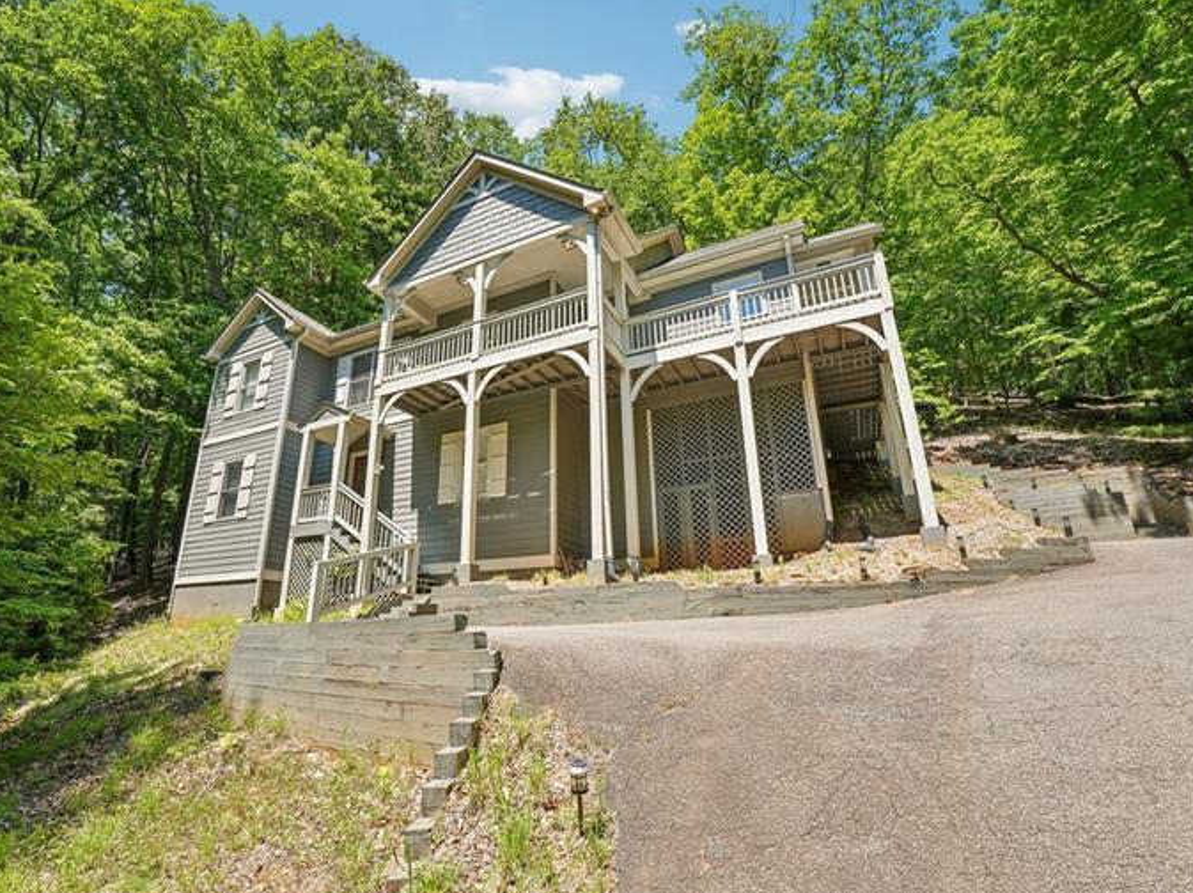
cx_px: 558
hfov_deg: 92.0
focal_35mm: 17
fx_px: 575
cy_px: 455
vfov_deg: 75.7
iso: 100
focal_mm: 14.6
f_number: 8
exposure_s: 1/80
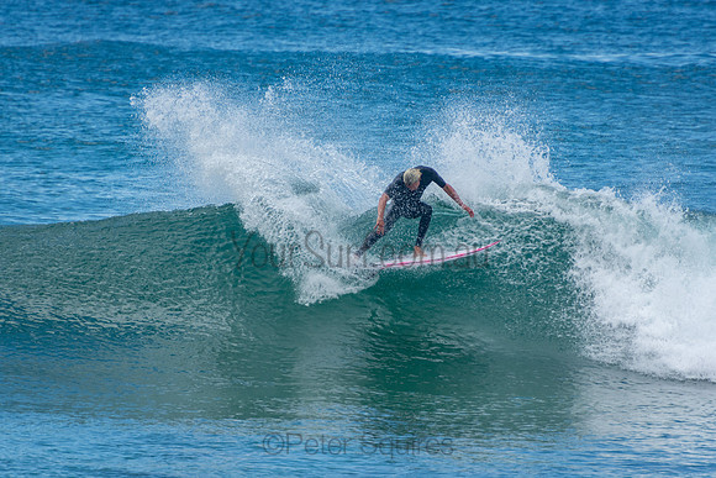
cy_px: 239
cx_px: 358
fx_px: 11936
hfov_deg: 3.4
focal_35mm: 600
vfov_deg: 2.3
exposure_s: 1/1250
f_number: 5.6
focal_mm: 400
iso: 280
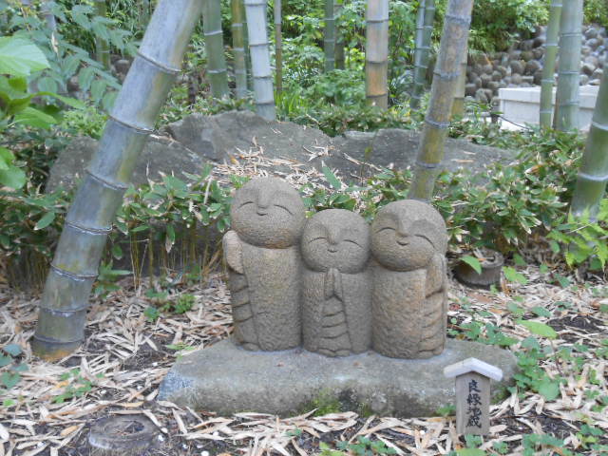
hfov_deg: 49.0
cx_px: 304
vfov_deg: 37.7
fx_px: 667
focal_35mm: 38
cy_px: 228
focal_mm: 6.8
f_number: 4.2
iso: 250
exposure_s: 1/30
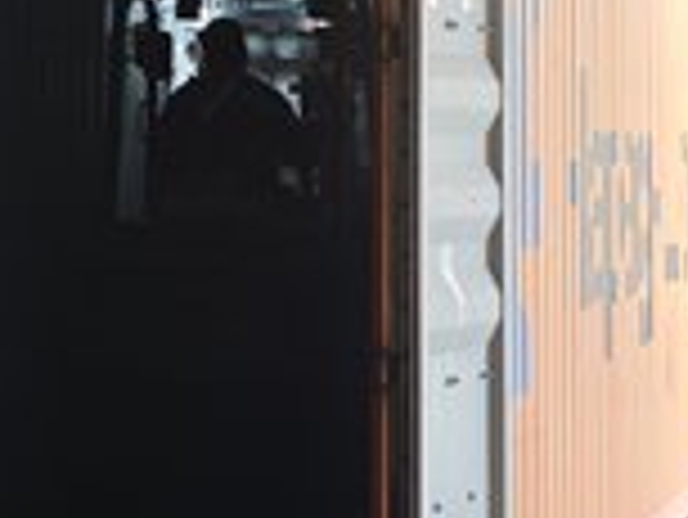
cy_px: -248
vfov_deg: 6.1
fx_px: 4794
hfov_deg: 8.1
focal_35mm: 241
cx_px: -184
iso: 50
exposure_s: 1/100
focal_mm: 6.55
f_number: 1.62
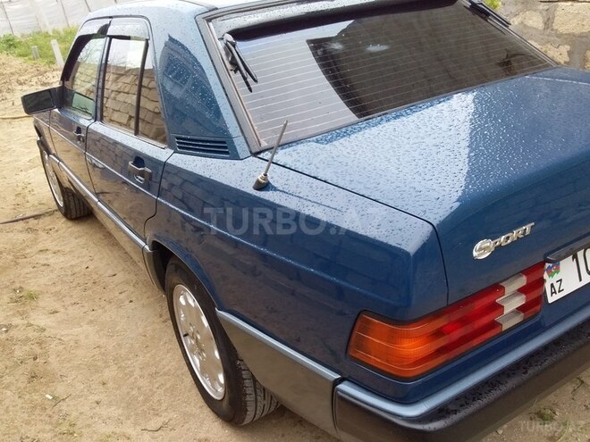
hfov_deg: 58.4
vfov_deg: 45.4
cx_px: 295
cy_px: 221
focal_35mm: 31
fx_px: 528
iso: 50
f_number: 2.2
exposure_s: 1/100
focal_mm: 3.3
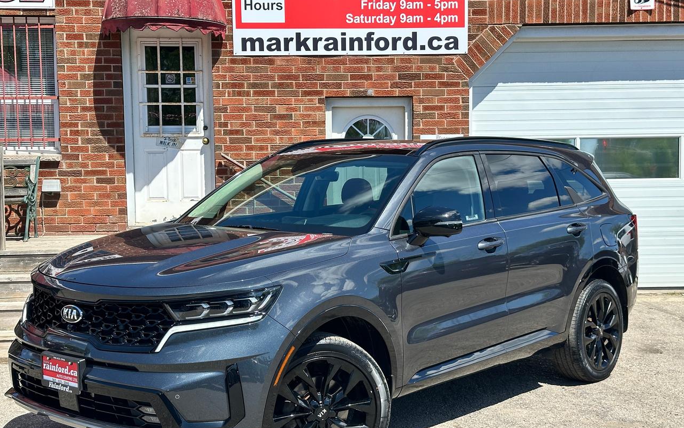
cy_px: 230
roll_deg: +1.0
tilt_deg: -3.6
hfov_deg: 39.6
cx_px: 342
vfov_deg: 25.3
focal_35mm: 51
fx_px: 951
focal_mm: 6.86
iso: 64
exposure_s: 1/2160
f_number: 1.78
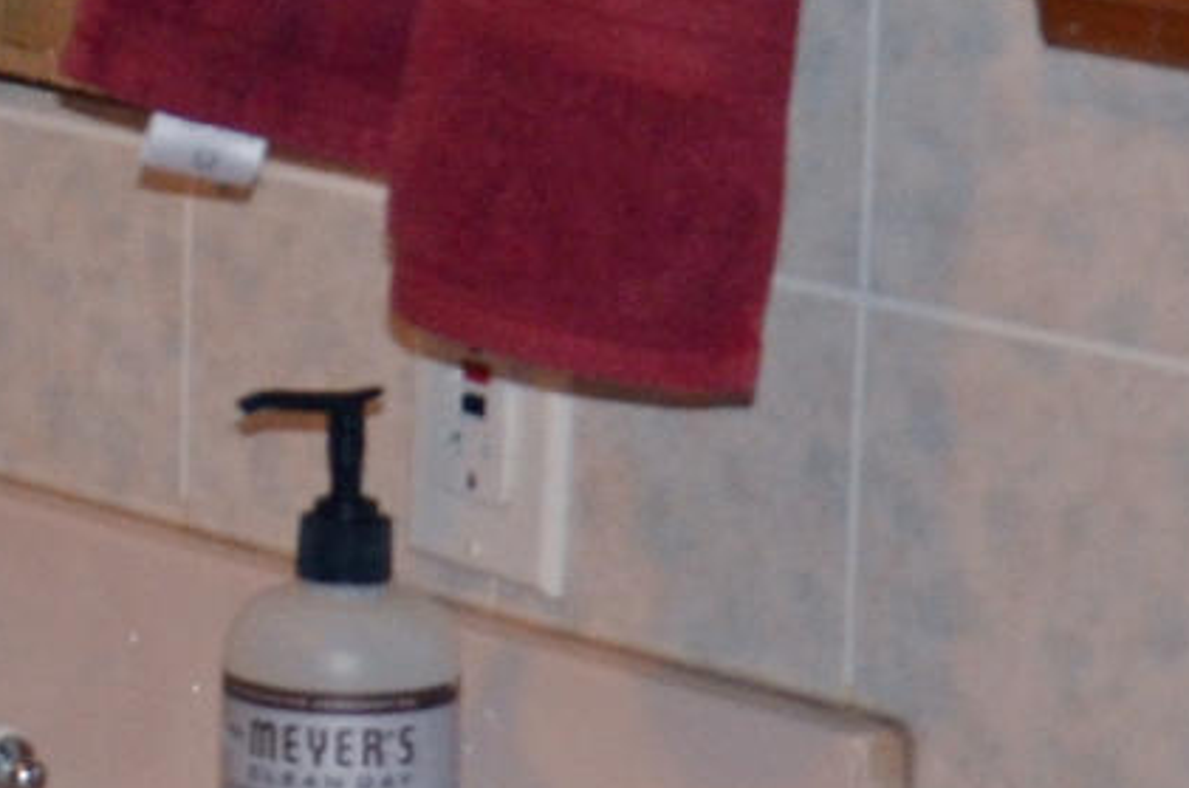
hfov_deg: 9.0
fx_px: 7403
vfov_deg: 6.1
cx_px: -410
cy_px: -168
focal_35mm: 225
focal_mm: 21
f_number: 3.8
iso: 800
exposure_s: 1/60
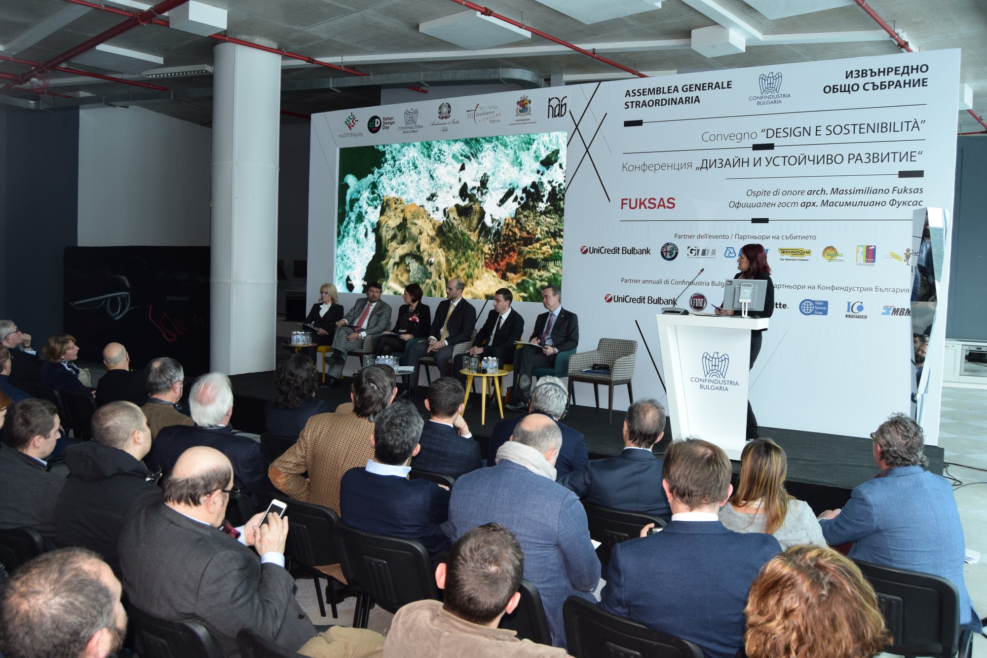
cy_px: 329
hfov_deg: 67.4
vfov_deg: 47.9
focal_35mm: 27
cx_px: 494
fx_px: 740
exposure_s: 1/125
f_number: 5.6
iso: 500
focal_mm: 18
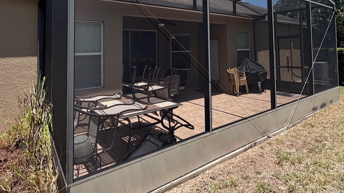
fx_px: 219
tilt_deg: +2.5
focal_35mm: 24
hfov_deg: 75.6
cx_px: 203
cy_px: 40
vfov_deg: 45.4
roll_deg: +1.5
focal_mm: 2.22
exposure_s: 1/770
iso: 40
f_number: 2.2
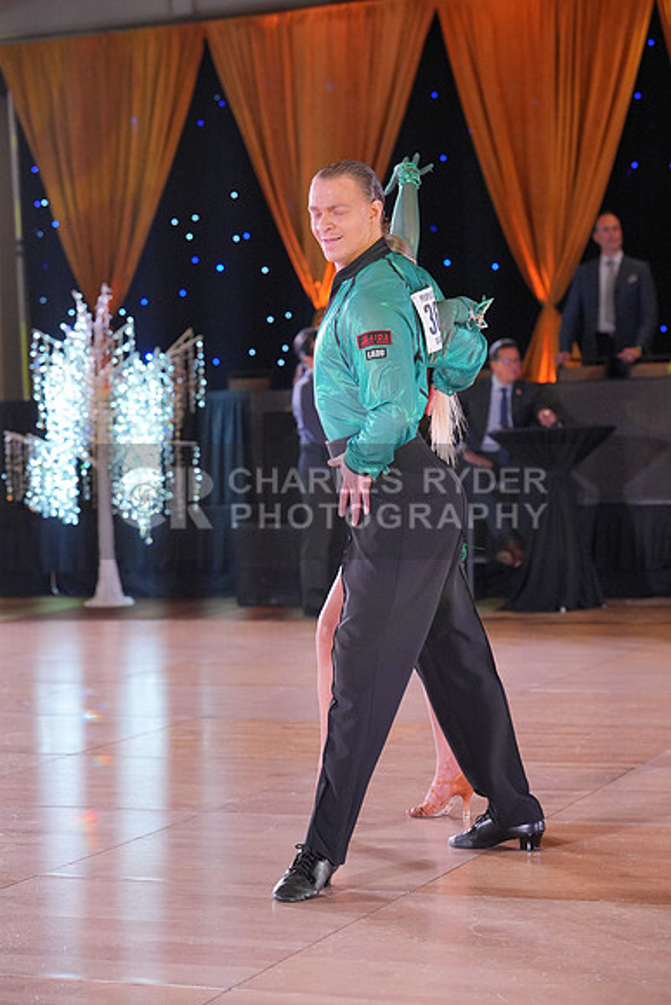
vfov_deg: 25.1
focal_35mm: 81
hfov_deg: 16.9
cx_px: 336
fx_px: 2263
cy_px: 502
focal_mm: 81
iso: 4000
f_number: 4
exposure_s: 1/500
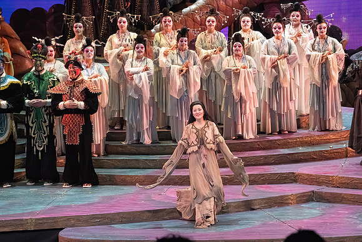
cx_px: 181
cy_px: 121
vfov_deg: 6.9
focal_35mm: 200
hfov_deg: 10.3
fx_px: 2011
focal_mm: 200
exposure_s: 1/1000
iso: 20000
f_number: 10
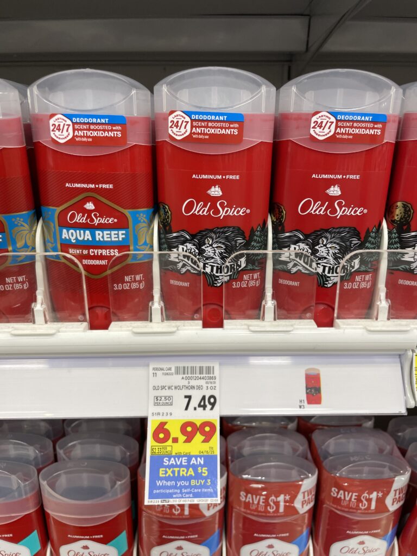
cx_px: 208
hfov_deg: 53.1
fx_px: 418
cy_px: 278
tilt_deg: -18.7
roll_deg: -0.2
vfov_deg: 67.3
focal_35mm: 26
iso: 80
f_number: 1.6
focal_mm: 4.2
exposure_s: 1/60
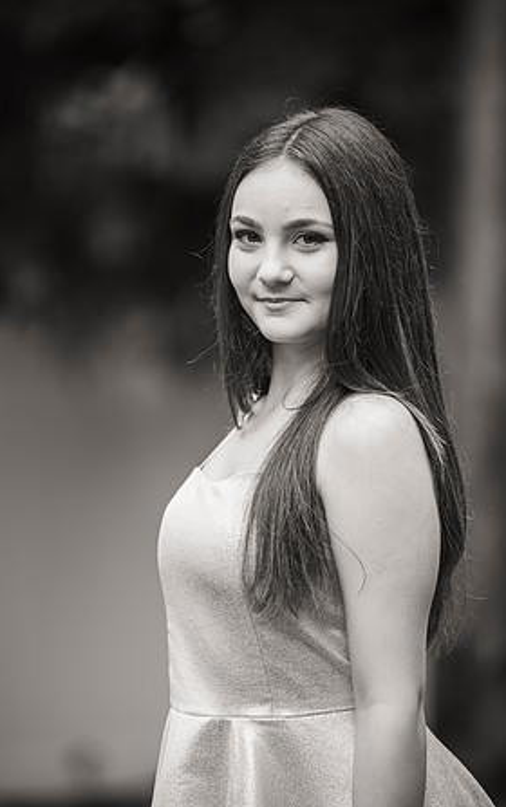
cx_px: 267
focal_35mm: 205
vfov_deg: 10.2
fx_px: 4516
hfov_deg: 6.4
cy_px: 404
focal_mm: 200
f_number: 3.2
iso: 100
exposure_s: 1/250
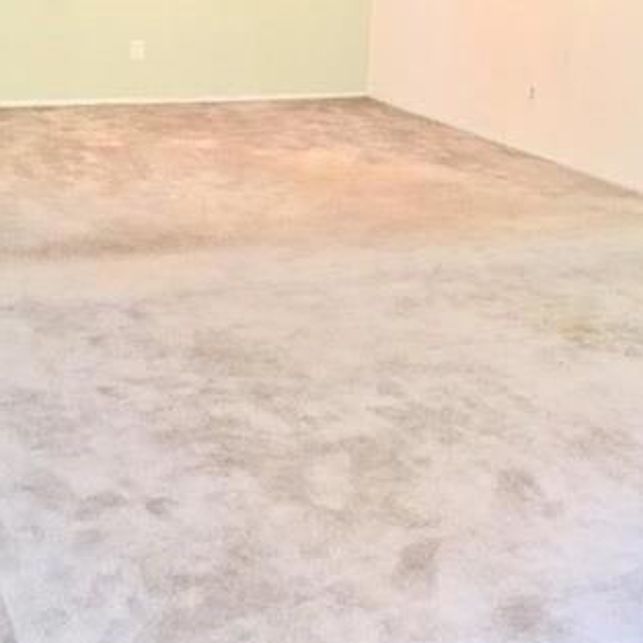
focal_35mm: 56
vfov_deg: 30.2
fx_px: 1177
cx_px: 360
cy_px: 181
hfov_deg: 30.5
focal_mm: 3.3
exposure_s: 1/15
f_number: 2.4
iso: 200
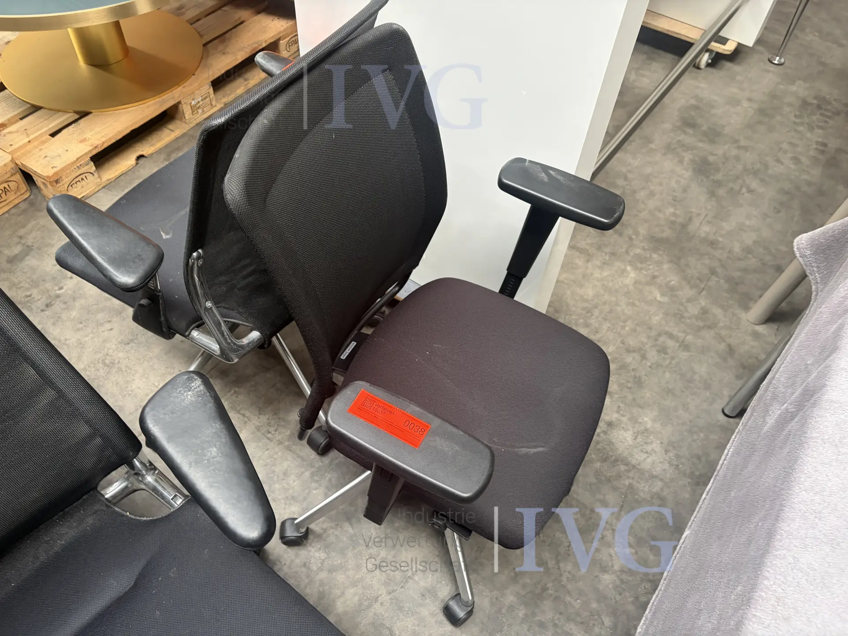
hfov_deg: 67.3
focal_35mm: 26
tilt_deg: -50.5
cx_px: 424
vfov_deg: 53.1
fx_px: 637
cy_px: 318
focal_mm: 5.96
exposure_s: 1/60
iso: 250
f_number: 1.6
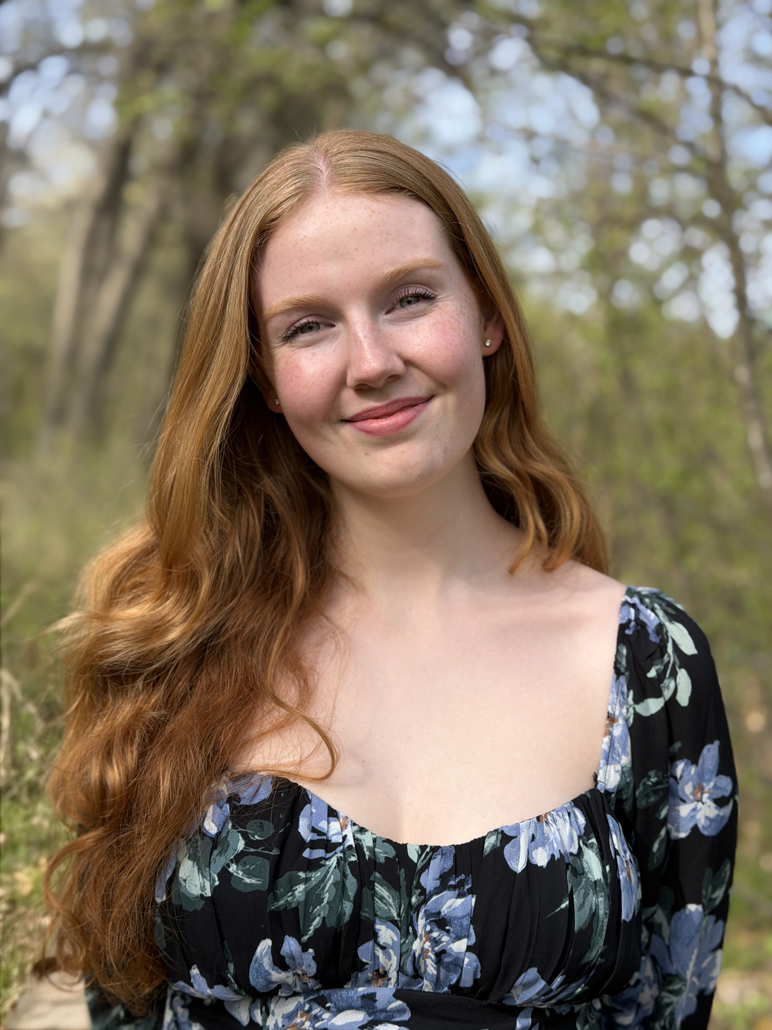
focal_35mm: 48
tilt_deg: -0.5
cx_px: 386
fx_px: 1427
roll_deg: -0.6
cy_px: 515
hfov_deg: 30.3
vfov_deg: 39.7
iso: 64
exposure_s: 1/1980
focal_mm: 6.76
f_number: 1.78
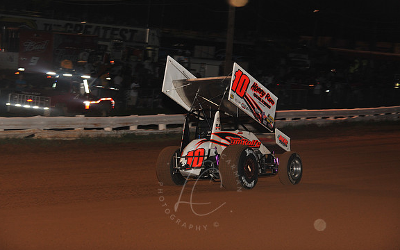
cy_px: 124
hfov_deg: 17.0
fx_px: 1341
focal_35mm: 123
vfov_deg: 10.7
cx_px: 199
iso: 1000
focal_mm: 120
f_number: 7.1
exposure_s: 1/320
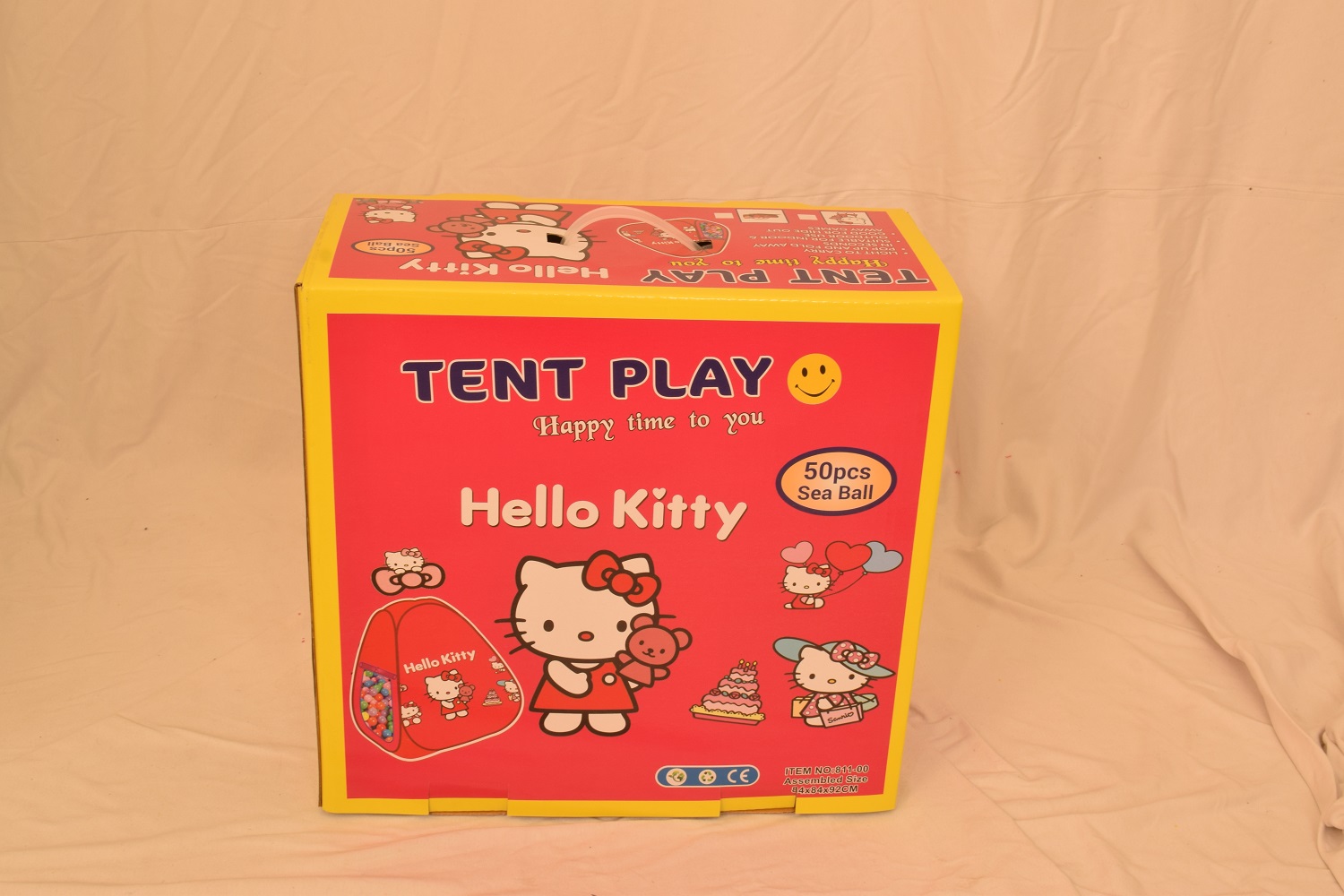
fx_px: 1680
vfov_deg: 29.9
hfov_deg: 43.6
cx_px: 672
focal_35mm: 45
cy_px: 448
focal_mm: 30
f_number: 16
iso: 200
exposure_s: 1/80
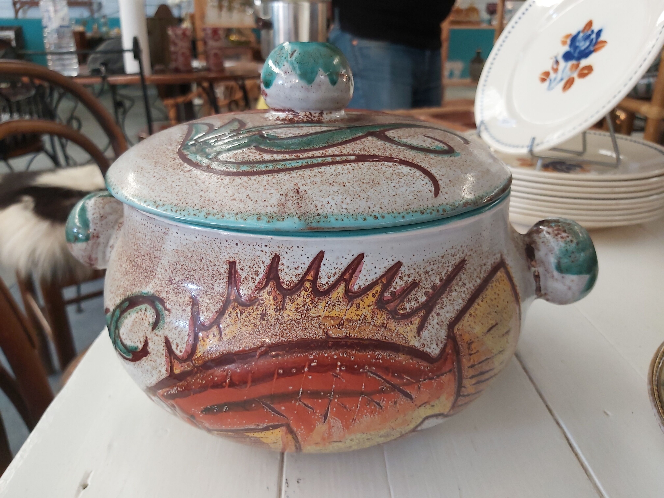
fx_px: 499
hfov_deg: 67.3
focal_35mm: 26
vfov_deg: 53.1
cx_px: 332
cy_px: 249
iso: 200
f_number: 1.7
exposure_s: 1/50
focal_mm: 3.92
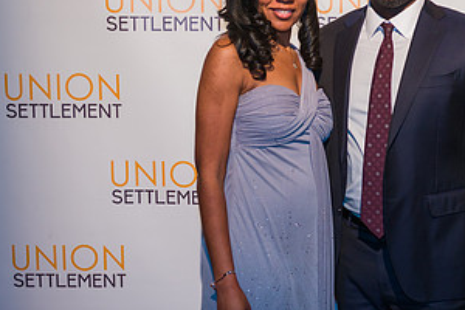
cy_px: 132
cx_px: 333
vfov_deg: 16.1
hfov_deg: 23.7
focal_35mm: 85
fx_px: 1098
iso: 640
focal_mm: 44
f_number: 4
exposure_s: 1/200
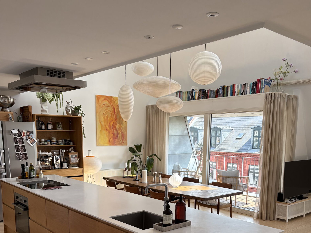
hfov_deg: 52.6
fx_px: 314
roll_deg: -0.9
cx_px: 155
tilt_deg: -8.4
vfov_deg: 39.3
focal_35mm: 35
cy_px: 183
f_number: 1.6
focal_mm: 5.96
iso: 64
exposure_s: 1/261
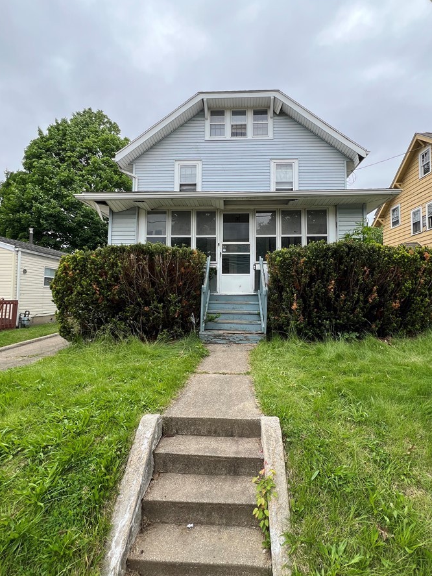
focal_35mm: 15
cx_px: 236
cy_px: 286
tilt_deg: +2.6
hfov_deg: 81.6
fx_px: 249
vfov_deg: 98.1
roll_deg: -0.3
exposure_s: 1/449
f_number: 1.8
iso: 32
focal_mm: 1.57
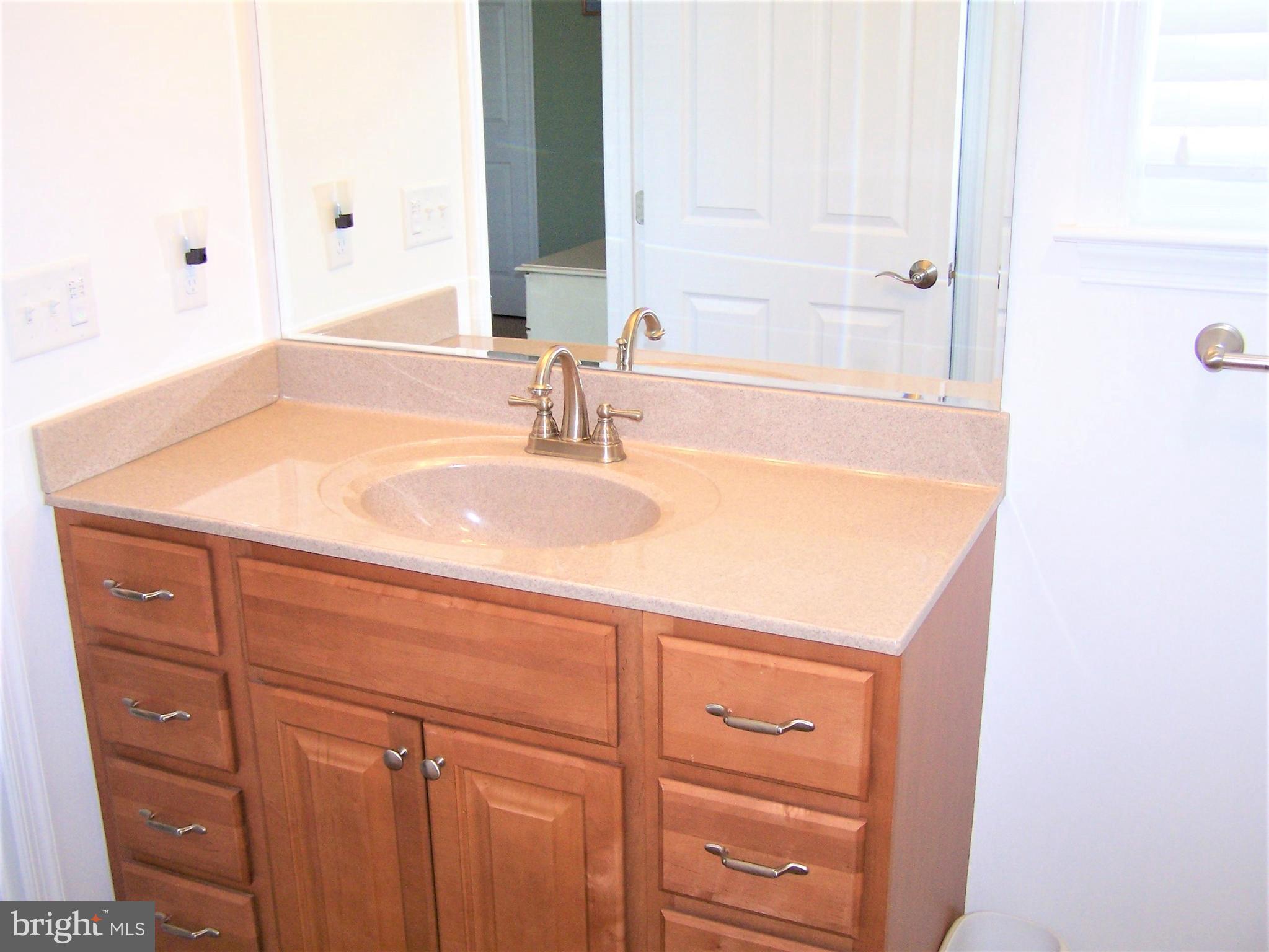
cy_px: 476
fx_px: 1393
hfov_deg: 49.0
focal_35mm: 38
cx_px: 634
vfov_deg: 37.7
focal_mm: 6.3
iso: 140
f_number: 2.8
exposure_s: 1/60
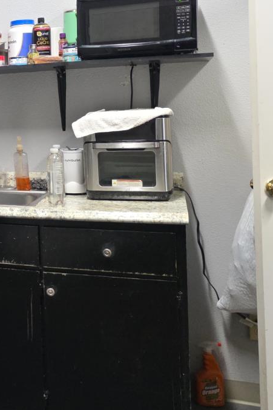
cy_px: 127
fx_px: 603
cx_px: -110
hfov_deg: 22.1
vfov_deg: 37.0
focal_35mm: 53
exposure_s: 1/120
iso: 500
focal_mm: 6.25
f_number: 1.7
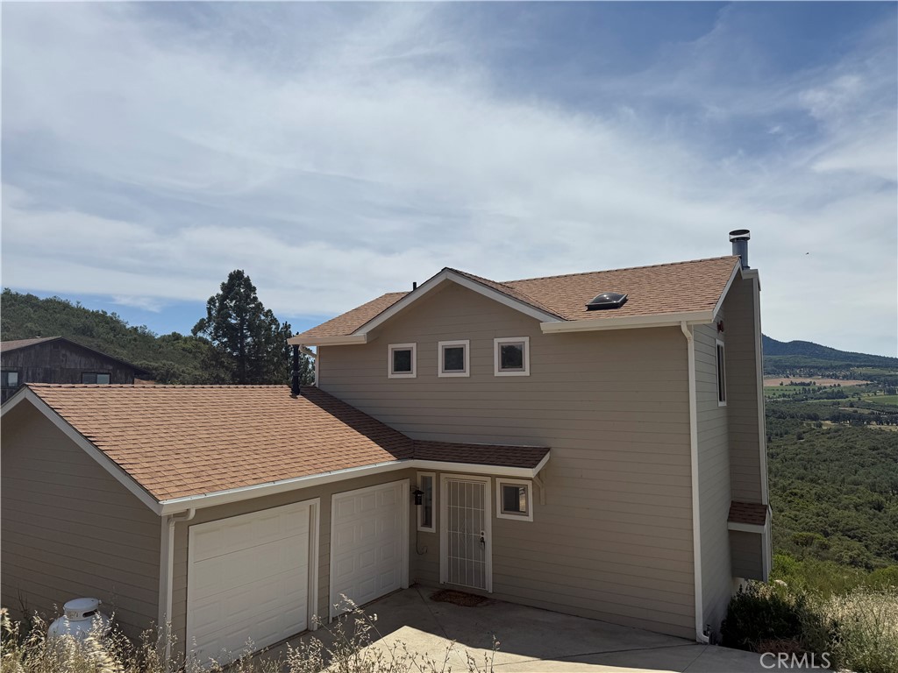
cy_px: 336
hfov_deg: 71.6
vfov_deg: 56.8
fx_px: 623
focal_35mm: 24
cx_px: 449
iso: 80
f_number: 1.78
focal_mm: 6.76
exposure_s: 1/14286
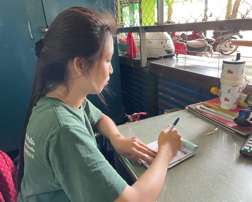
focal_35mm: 28
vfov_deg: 51.5
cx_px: 114
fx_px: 209
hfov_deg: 62.1
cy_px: 103
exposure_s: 1/60
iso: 320
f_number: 1.6
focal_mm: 4.2
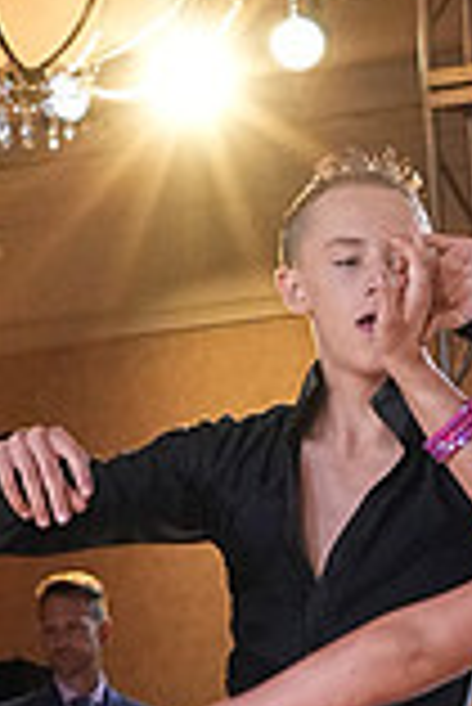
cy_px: 980
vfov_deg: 7.5
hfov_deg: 5.1
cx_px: 470
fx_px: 5278
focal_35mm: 269
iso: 5000
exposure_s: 1/200
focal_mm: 49
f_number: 7.1
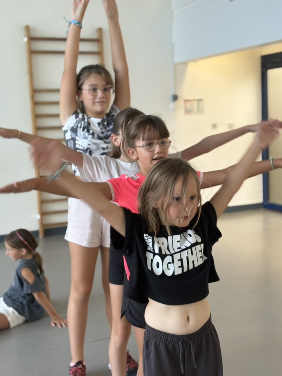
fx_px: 565
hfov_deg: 28.0
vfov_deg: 36.8
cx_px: 141
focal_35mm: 52
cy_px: 188
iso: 80
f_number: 1.6
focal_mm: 5.96
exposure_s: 1/60
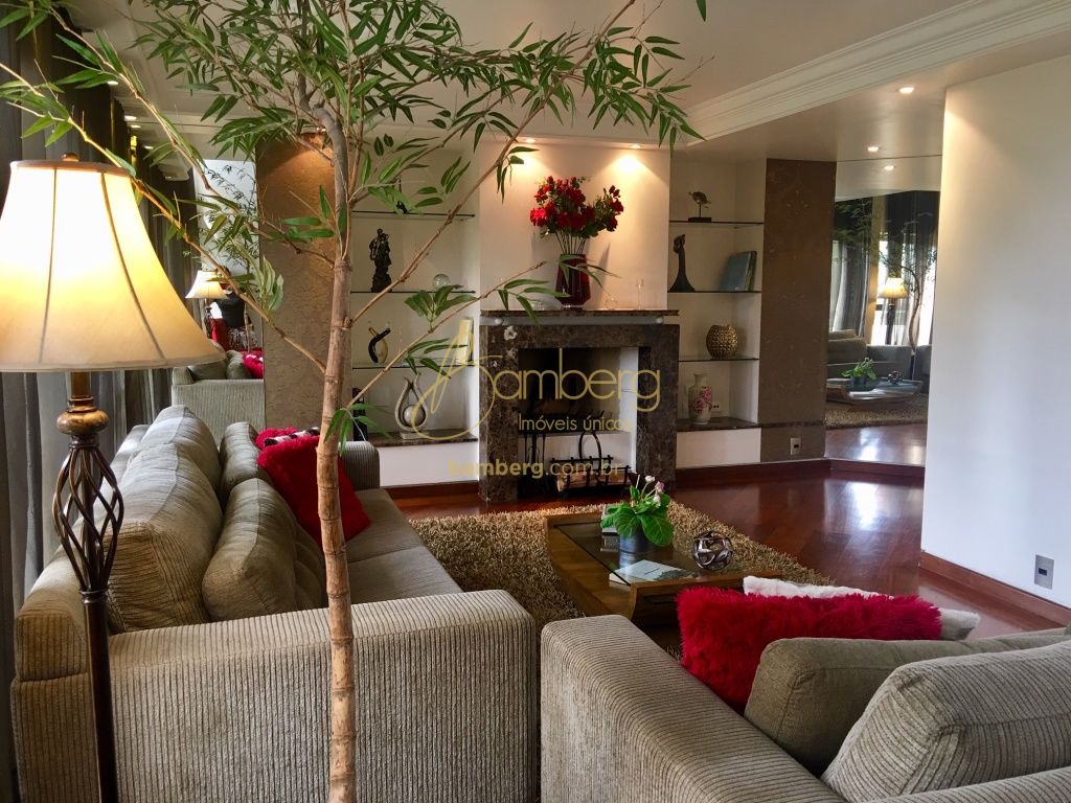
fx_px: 897
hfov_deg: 61.7
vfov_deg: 48.2
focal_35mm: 29
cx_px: 536
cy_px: 402
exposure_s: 1/15
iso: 32
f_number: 2.2
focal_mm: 4.15
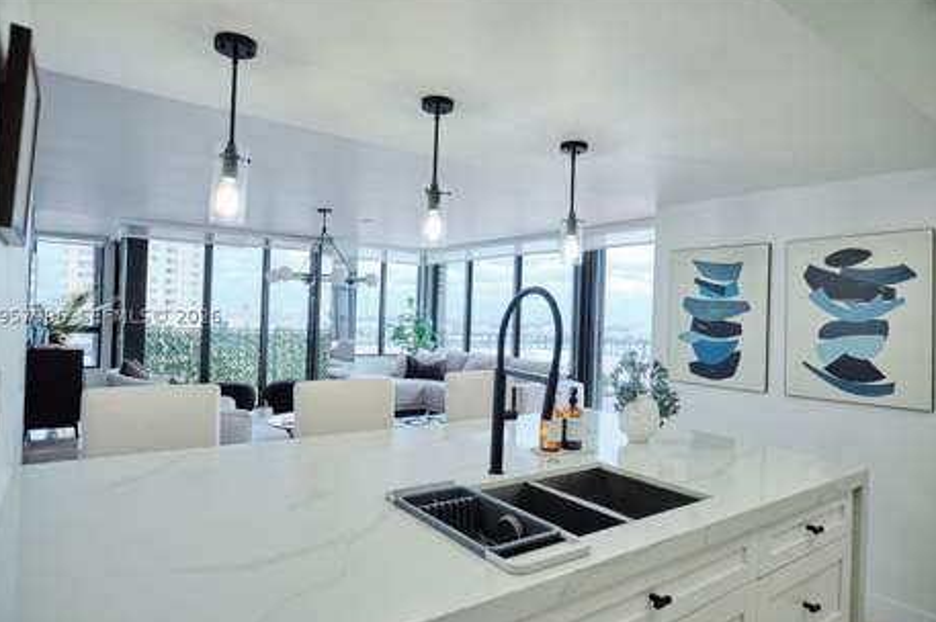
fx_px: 546
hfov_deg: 81.2
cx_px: 449
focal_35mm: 21
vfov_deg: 59.4
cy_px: 314
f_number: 2
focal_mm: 13
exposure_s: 1/500
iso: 1600
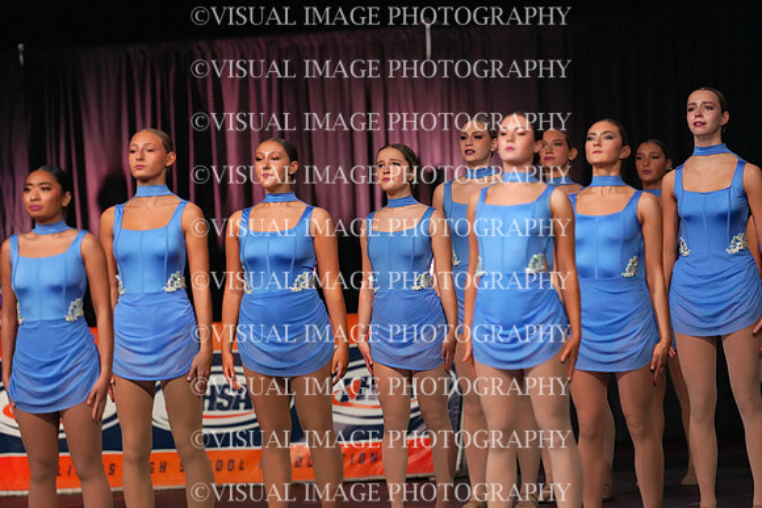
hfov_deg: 6.9
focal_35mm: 300
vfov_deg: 4.6
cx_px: 381
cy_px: 254
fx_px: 6351
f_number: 3.5
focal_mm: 300
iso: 16000
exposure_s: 1/1250
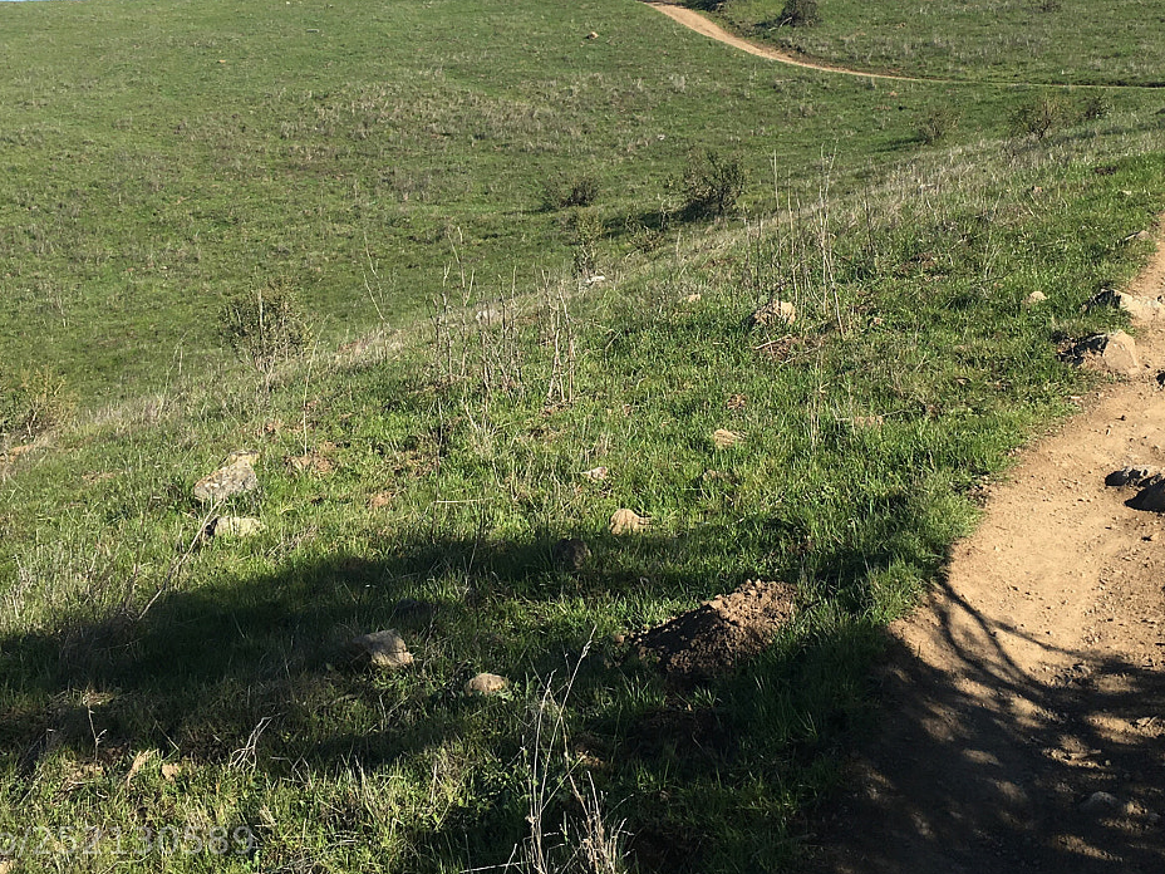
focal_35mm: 50
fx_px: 1683
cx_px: 601
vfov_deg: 28.5
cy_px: 186
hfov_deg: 38.2
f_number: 2.2
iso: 25
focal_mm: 4.15
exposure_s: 1/1282
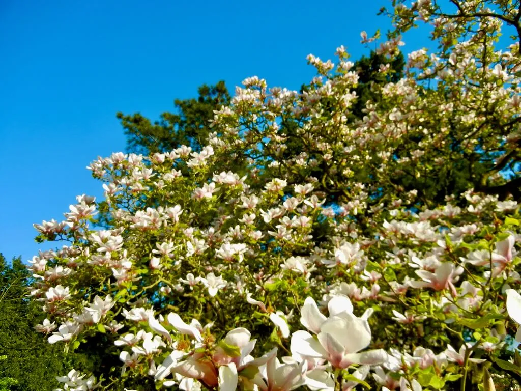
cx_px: 260
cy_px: 196
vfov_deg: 46.8
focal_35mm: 30
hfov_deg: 60.0
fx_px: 452
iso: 160
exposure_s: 1/920
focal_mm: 5.4
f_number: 3.5
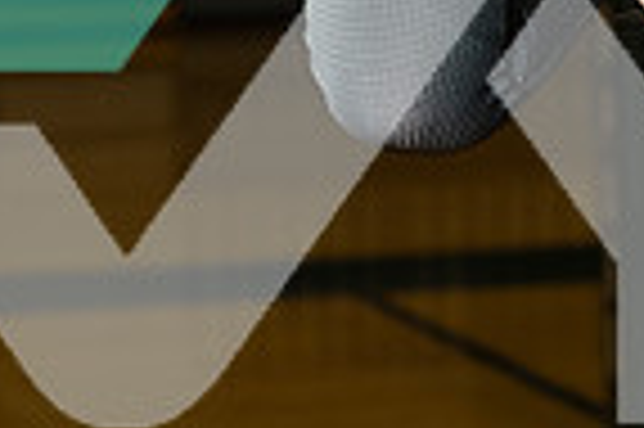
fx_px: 4574
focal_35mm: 256
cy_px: -358
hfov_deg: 7.9
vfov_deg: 5.3
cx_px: 896
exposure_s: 1/250
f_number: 5.6
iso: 800
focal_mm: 63
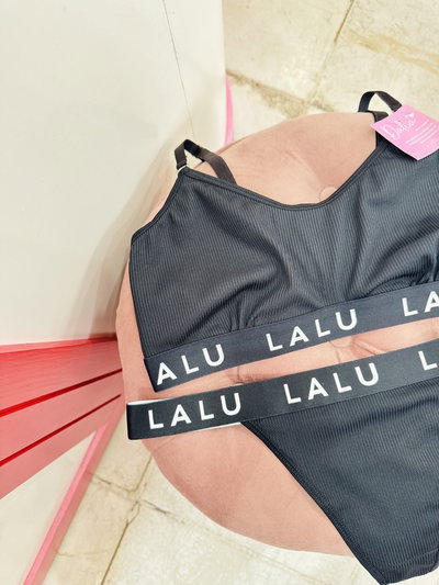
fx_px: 406
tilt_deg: -84.7
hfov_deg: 56.8
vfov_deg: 71.6
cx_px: 220
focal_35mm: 24
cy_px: 292
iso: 320
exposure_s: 1/50
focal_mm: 6.76
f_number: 1.78
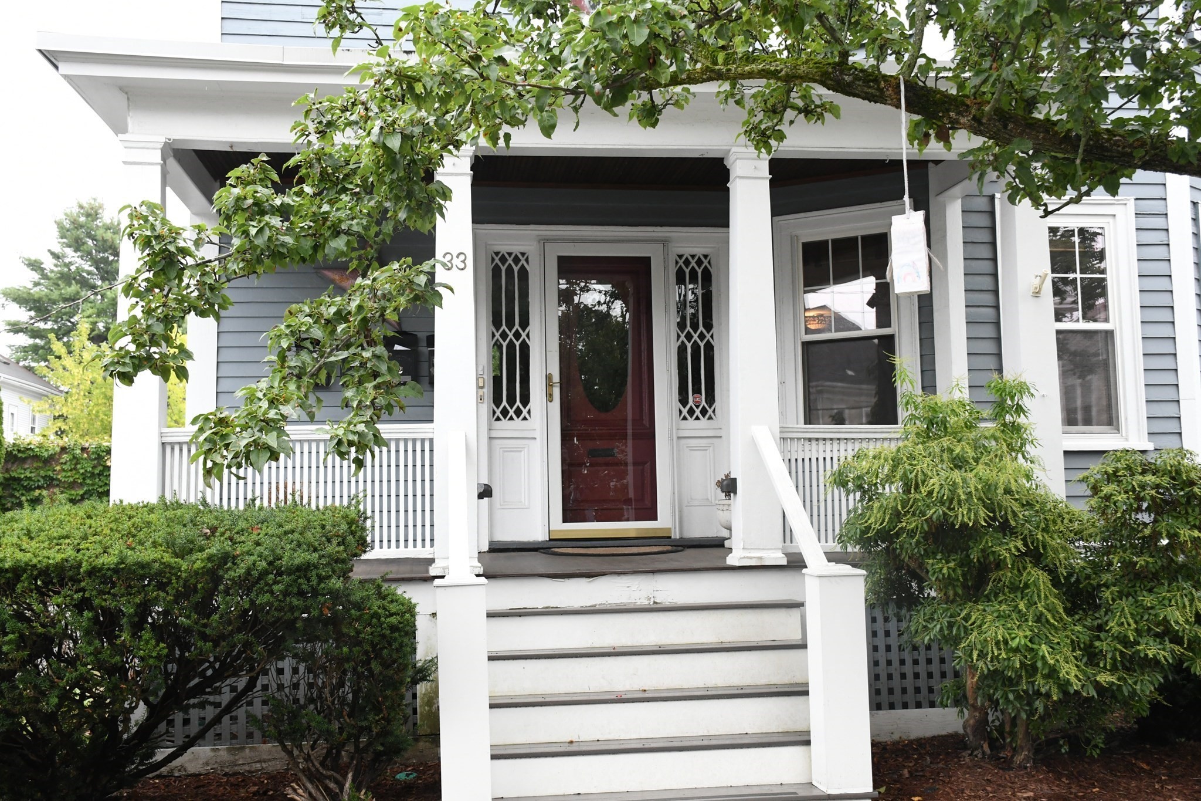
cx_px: 600
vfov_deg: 34.2
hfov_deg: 49.6
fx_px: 1301
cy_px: 400
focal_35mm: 39
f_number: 8
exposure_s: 1/500
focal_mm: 26
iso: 1600
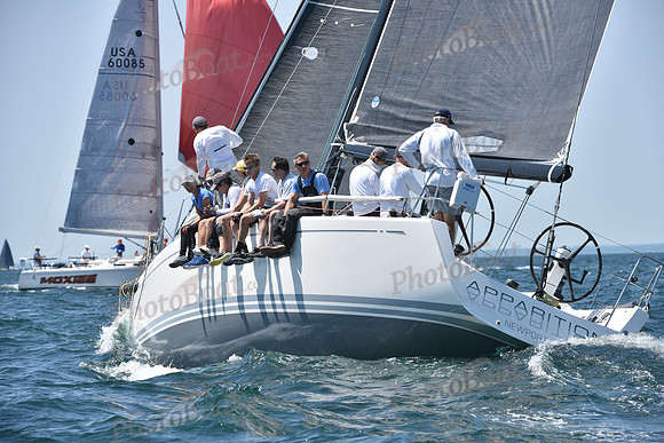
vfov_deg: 6.9
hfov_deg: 10.3
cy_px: 222
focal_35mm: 200
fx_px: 3690
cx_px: 332
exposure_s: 1/1000
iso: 320
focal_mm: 200
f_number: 8
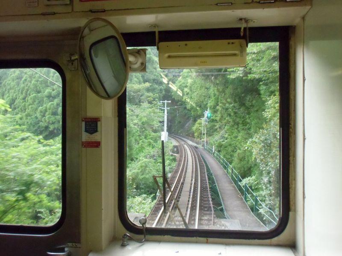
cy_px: 128
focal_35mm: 33
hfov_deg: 55.4
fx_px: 326
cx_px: 171
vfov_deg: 42.9
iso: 800
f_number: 3.7
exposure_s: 1/60
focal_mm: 5.9
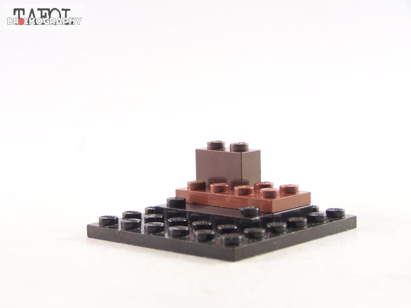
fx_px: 974
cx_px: 206
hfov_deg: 23.8
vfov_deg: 18.0
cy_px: 154
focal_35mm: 82
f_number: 3.2
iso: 200
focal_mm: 13.7
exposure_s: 1/30
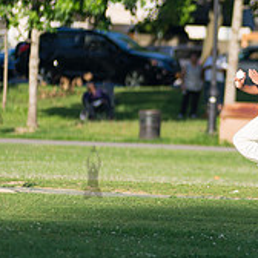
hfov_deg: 3.2
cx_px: 290
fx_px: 4587
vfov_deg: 3.2
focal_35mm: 544
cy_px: 98
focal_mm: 185
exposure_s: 1/1600
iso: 200
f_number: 2.8
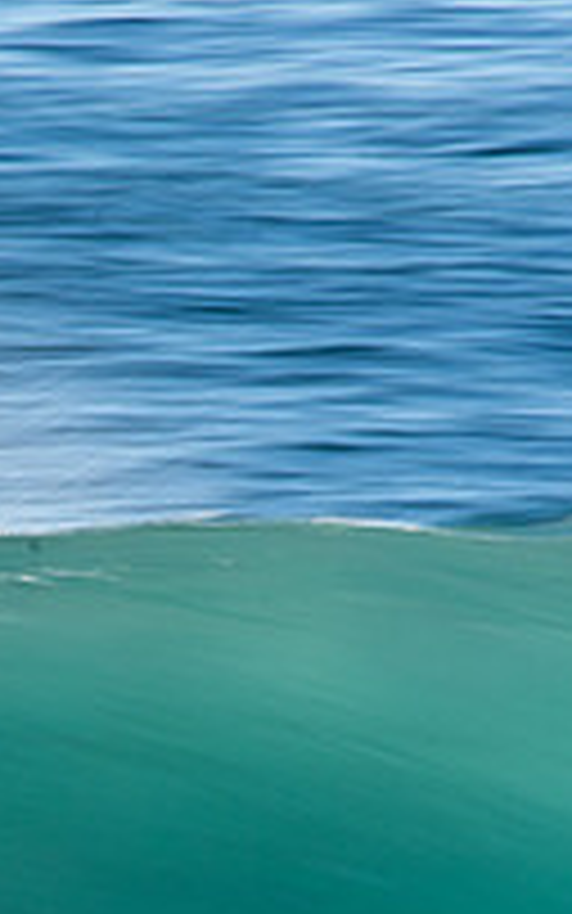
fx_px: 54435
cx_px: -689
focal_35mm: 2184
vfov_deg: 1.0
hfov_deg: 0.6
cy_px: 831
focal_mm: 500
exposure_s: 1/25
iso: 100
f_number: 22
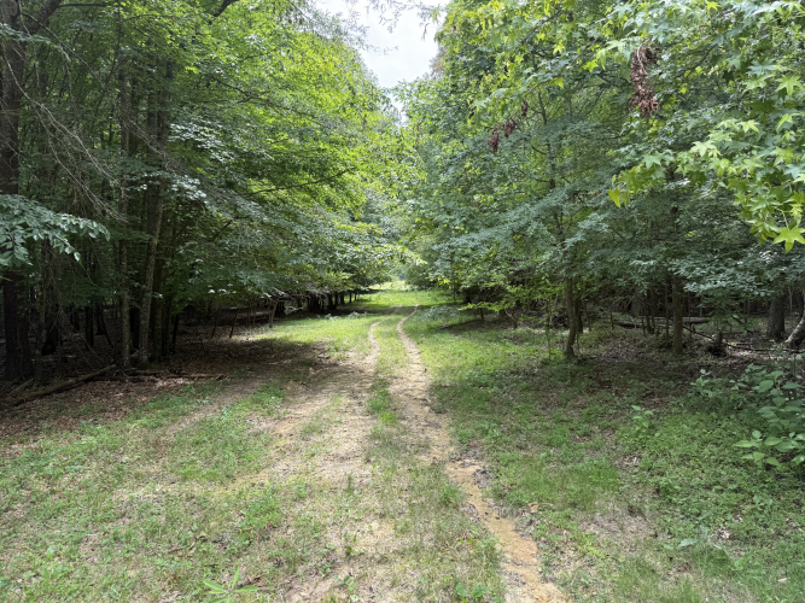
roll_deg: +0.0
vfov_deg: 56.8
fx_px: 558
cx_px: 402
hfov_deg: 71.6
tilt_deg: -4.5
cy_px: 302
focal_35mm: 24
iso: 80
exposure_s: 1/510
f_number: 1.78
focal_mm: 6.76
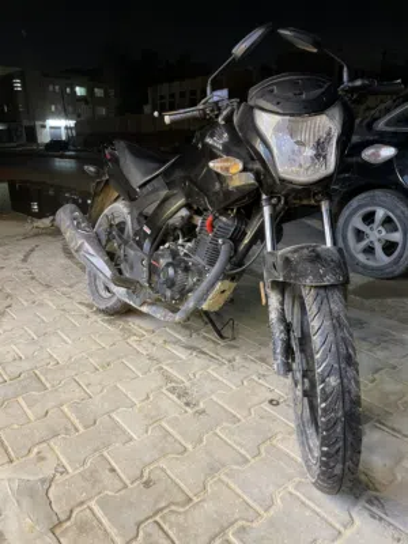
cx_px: 204
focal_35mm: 26
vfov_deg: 67.3
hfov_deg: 53.1
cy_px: 272
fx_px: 409
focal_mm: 4.2
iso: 640
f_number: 1.6
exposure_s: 1/33
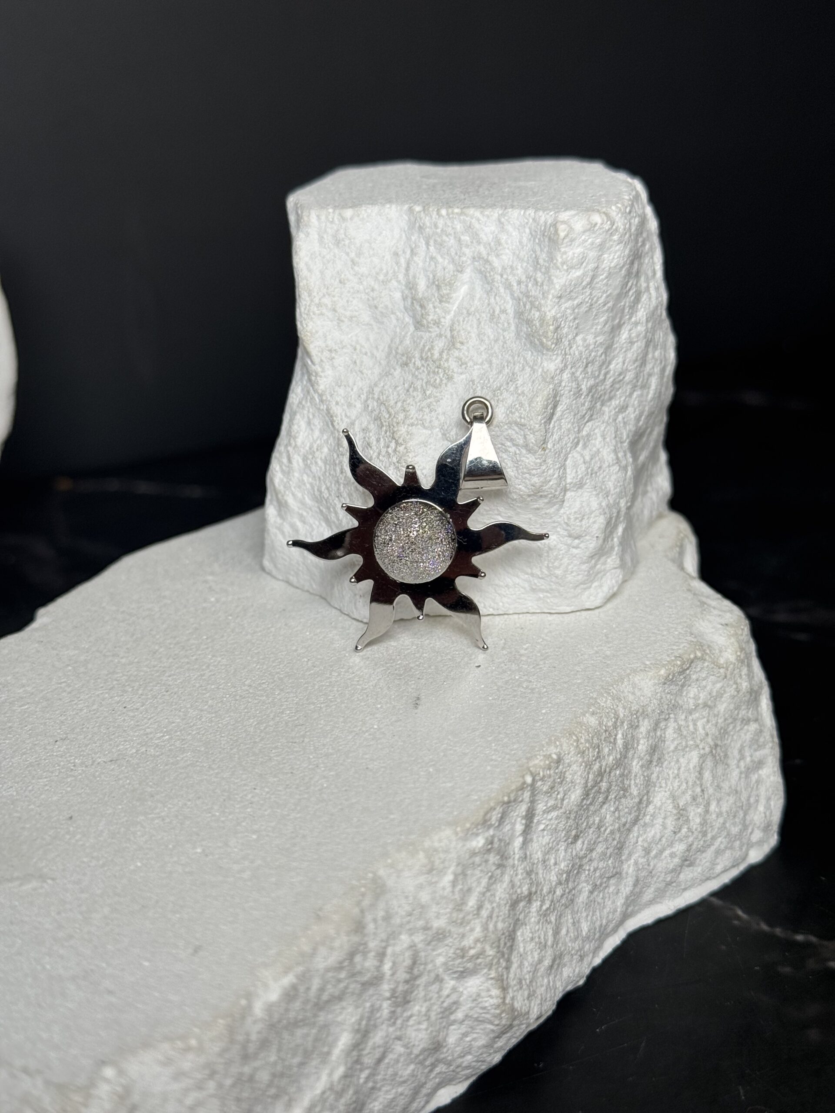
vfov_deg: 39.7
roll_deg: +4.5
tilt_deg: -22.8
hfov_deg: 30.3
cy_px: 556
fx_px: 1544
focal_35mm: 48
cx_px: 418
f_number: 1.78
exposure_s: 1/445
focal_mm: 6.76
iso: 64
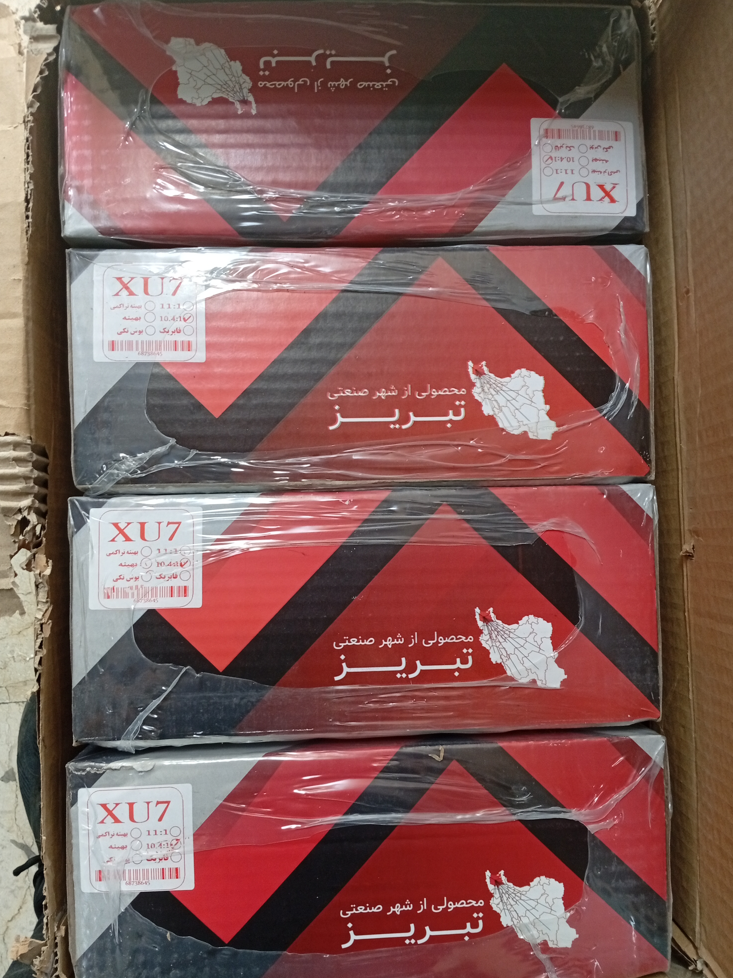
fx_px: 791
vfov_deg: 63.4
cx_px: 368
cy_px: 497
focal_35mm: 28
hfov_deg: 49.7
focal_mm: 3.98
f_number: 1.8
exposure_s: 1/33.3
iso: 387
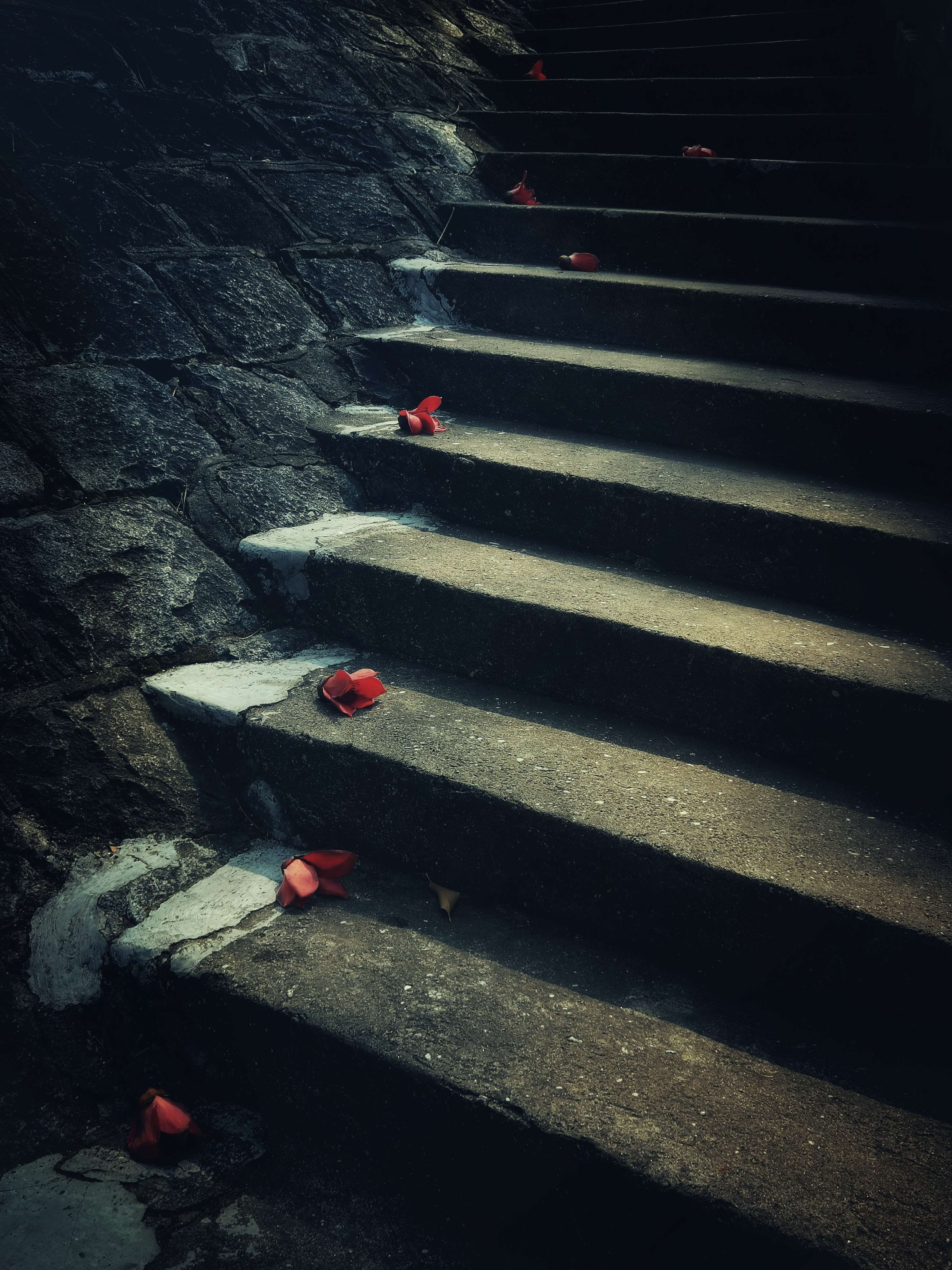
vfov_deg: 47.9
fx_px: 1430
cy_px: 635
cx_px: 476
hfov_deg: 36.8
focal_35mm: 39
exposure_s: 1/4975
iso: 50
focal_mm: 6.71
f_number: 1.9
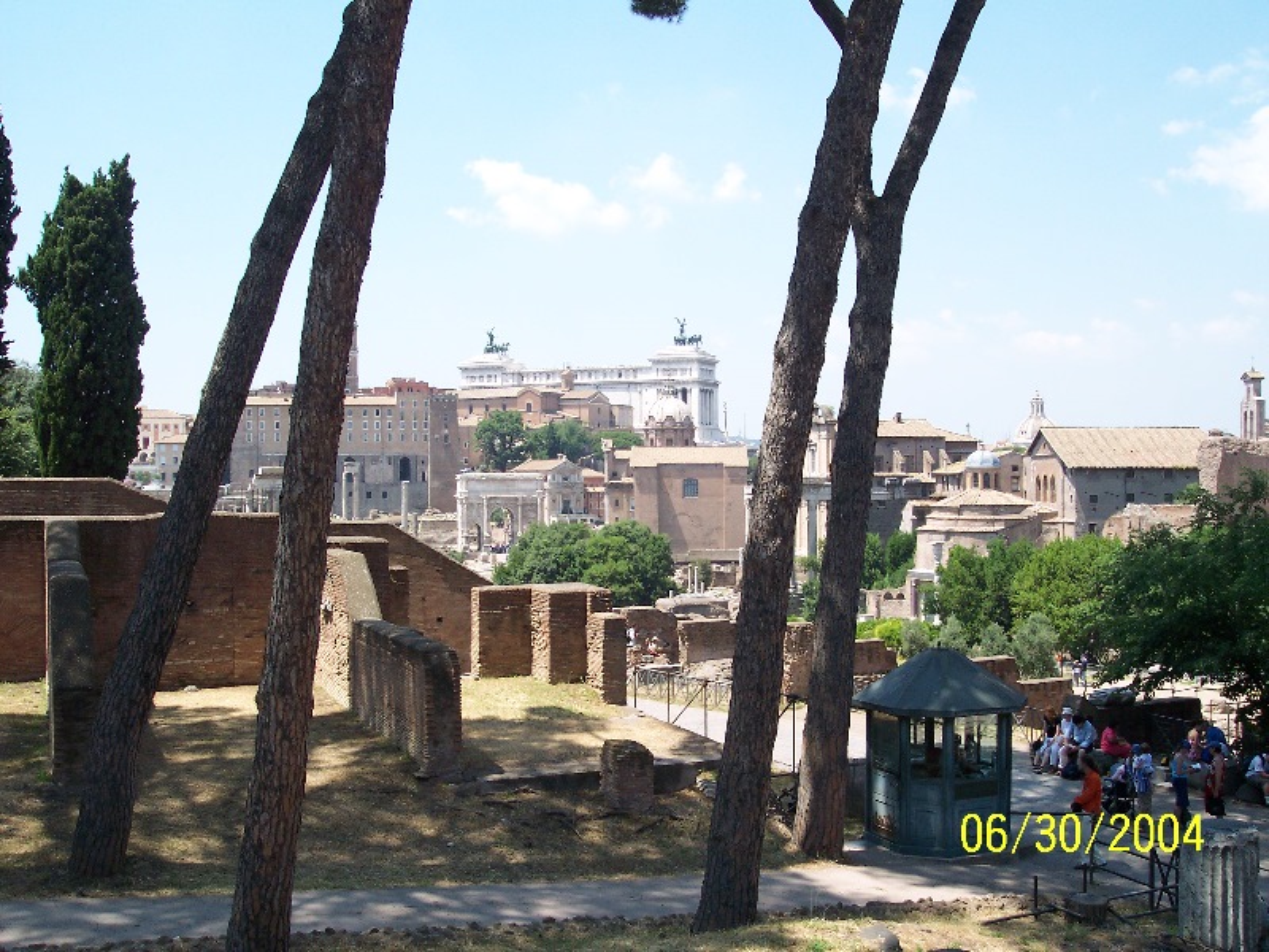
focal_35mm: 38
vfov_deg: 37.7
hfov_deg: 49.0
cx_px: 634
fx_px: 1393
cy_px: 476
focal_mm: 8
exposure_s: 1/350
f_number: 4.8
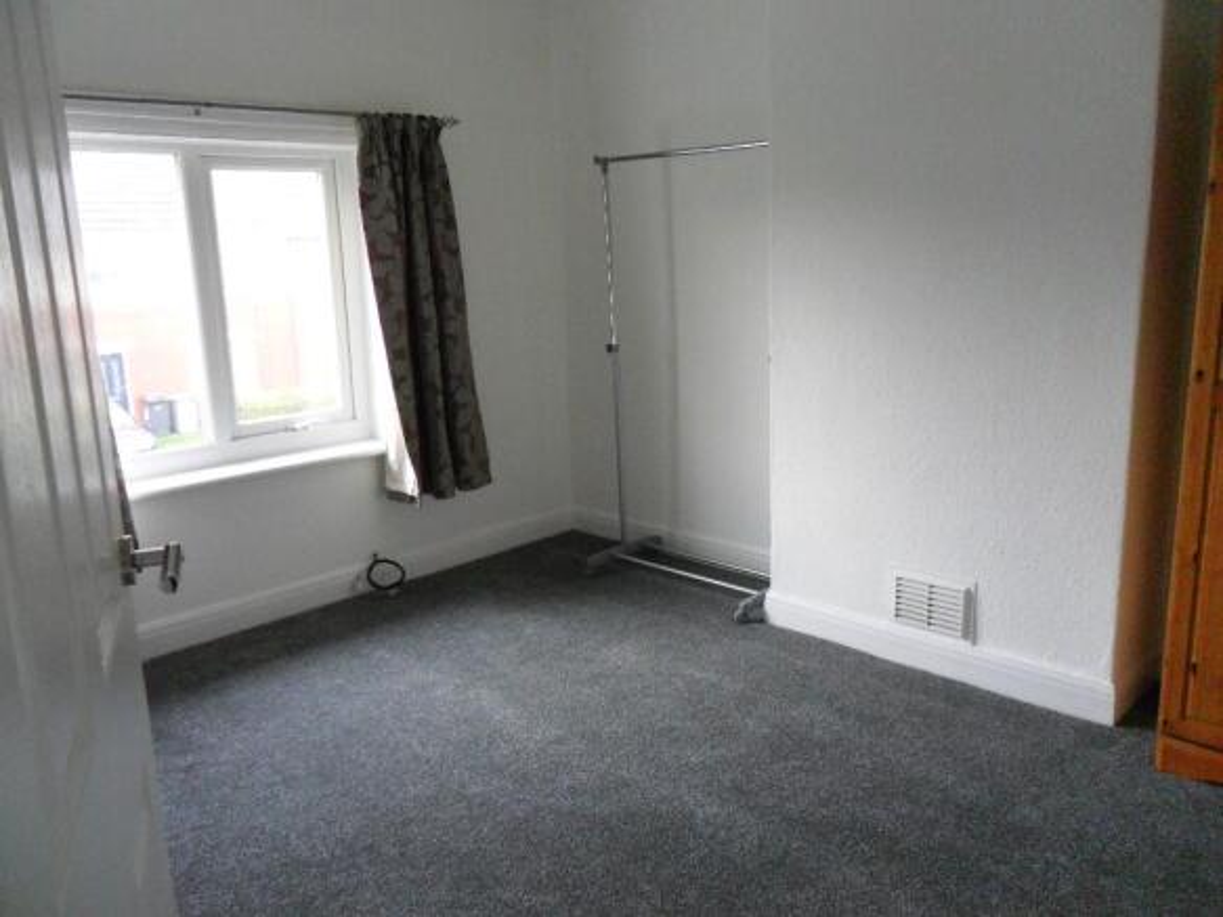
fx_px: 954
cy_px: 458
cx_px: 612
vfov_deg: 51.3
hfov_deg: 65.3
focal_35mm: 27
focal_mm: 4.9
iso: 240
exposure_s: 1/30
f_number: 3.5
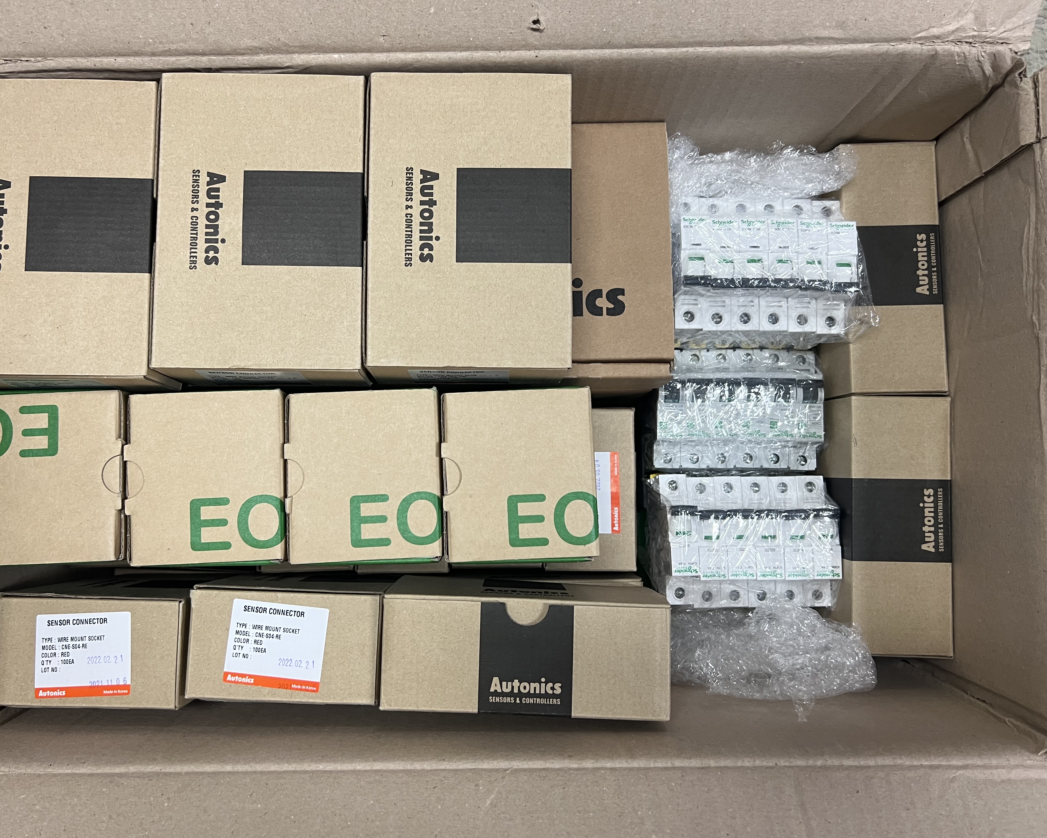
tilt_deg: -86.8
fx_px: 868
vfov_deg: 51.5
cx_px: 491
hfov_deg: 62.2
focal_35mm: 28
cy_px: 419
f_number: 1.5
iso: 100
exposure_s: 1/60
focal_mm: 5.7
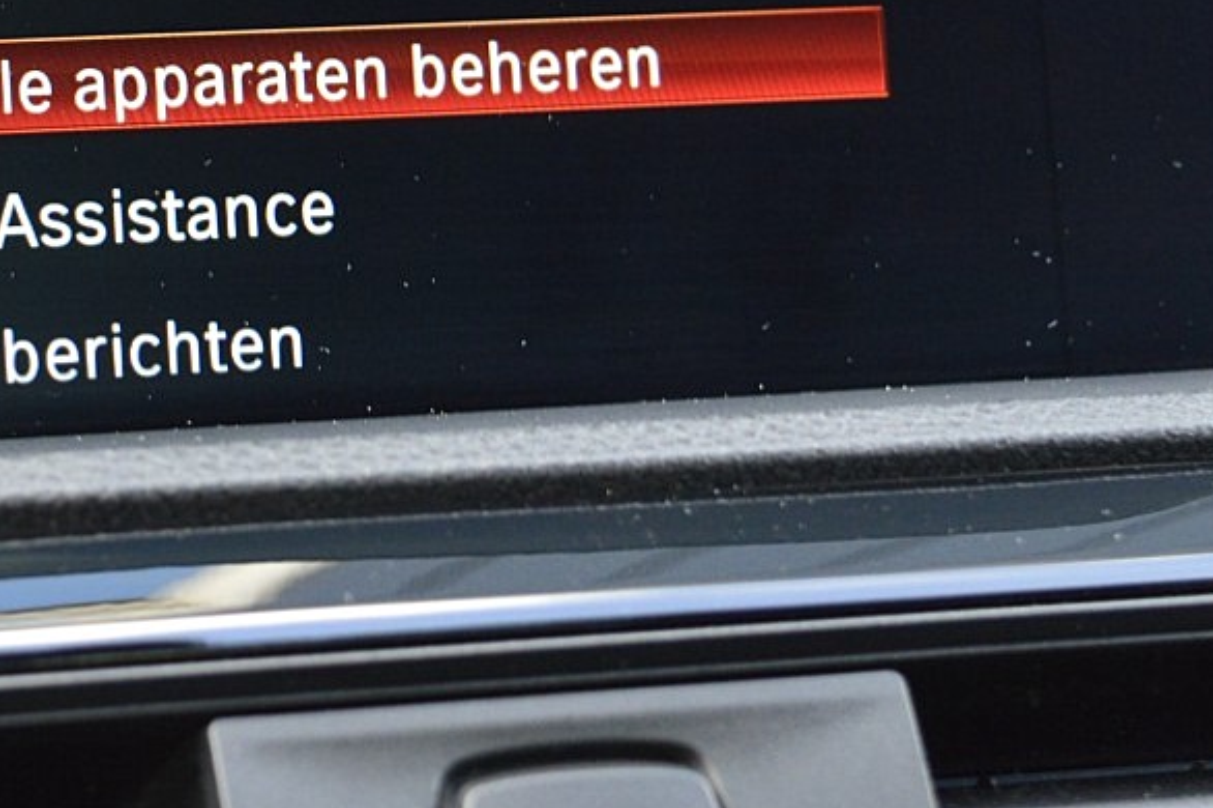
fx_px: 5321
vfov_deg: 8.6
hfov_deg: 12.9
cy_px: -155
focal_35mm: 158
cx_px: 141
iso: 800
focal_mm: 38
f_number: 6.3
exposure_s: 1/60
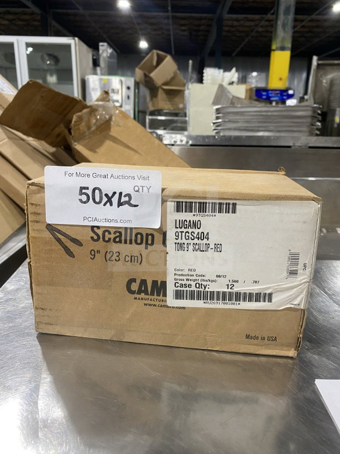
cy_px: 227
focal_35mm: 26
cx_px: 170
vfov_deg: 67.3
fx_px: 340
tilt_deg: -15.4
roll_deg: -1.3
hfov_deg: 53.1
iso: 160
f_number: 1.8
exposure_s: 1/60
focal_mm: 4.25
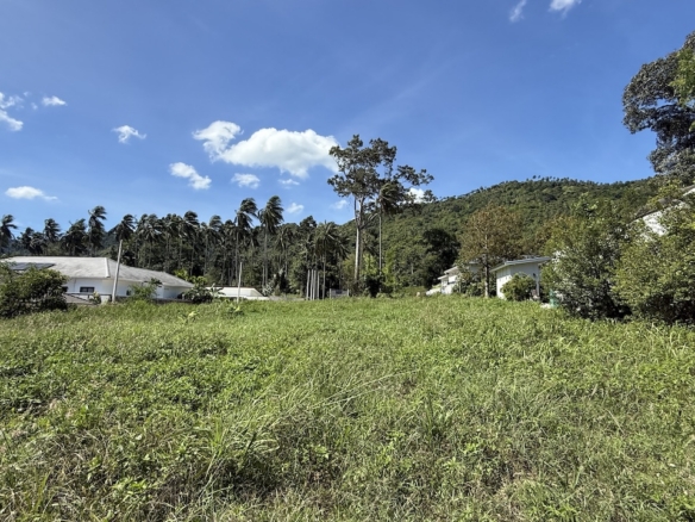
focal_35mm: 14
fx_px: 281
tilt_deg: +8.3
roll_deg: -2.9
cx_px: 348
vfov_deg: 85.7
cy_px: 261
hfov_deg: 102.1
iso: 64
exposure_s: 1/1745
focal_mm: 2.22
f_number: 2.2
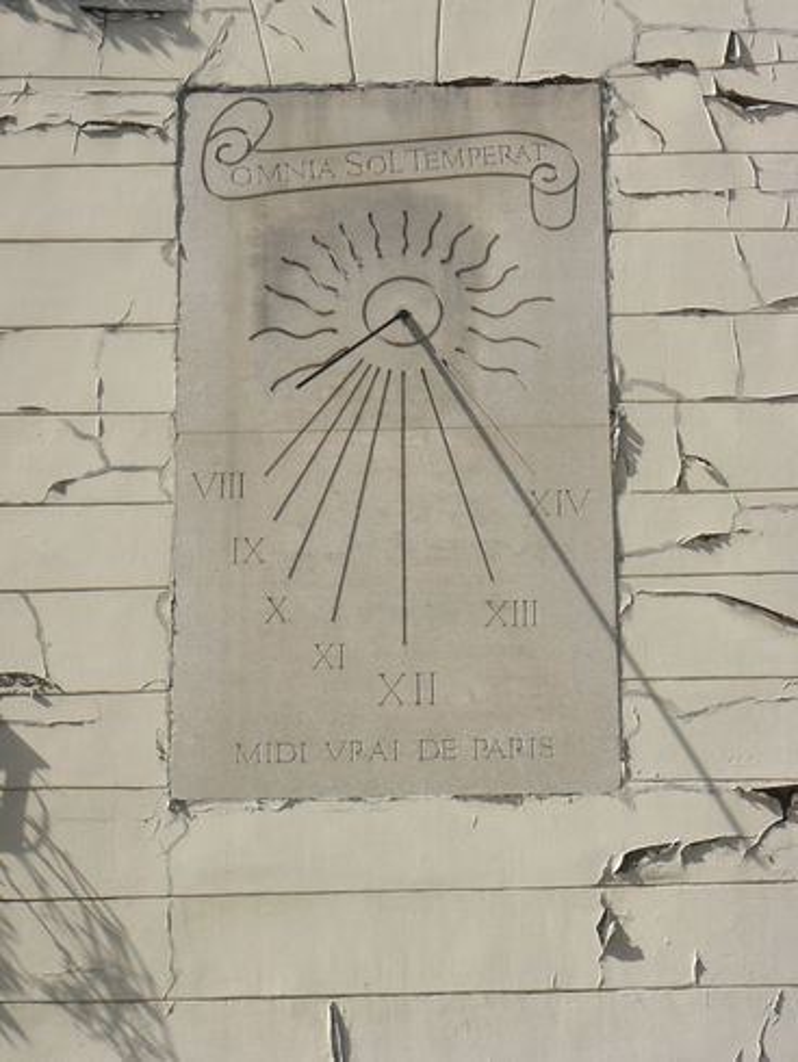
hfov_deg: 9.3
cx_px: 399
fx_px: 4914
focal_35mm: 160
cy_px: 531
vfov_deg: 12.3
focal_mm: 27.4
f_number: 5.6
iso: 64
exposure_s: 1/320
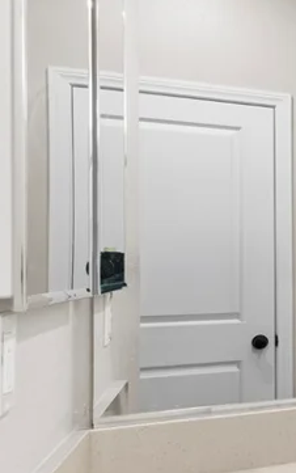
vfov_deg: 38.8
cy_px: 264
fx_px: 670
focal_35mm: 52
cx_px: 634
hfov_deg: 16.6
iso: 320
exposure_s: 1/5
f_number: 8
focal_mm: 18
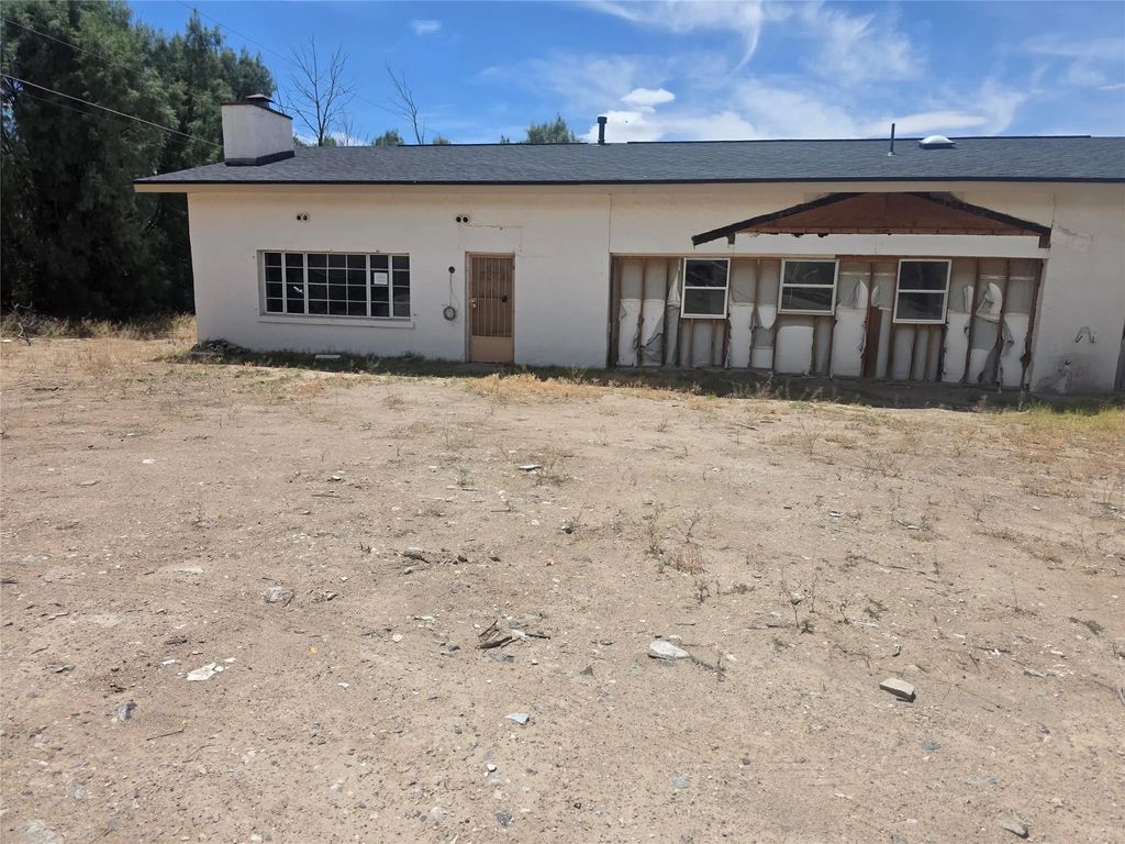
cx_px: 562
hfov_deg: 73.9
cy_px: 422
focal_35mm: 23
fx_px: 747
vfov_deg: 58.9
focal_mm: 6.3
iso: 64
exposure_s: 1/7944
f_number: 1.7
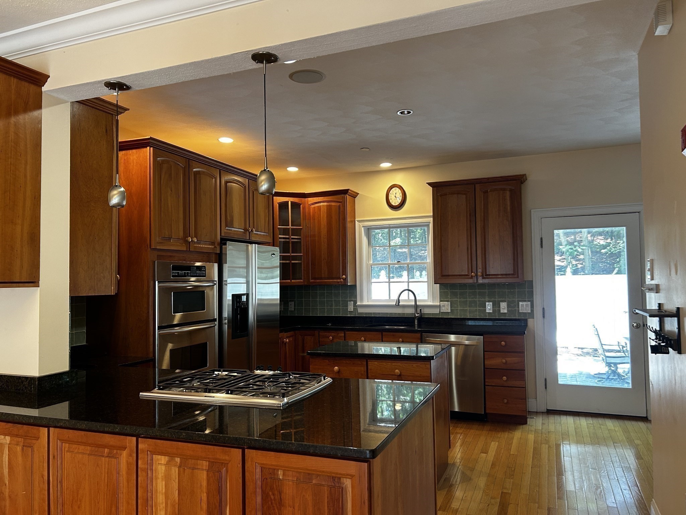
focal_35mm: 26
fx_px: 515
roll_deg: +0.7
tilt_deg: +2.0
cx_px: 343
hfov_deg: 67.3
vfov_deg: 53.1
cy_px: 258
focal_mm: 5.7
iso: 125
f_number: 1.5
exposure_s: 1/60
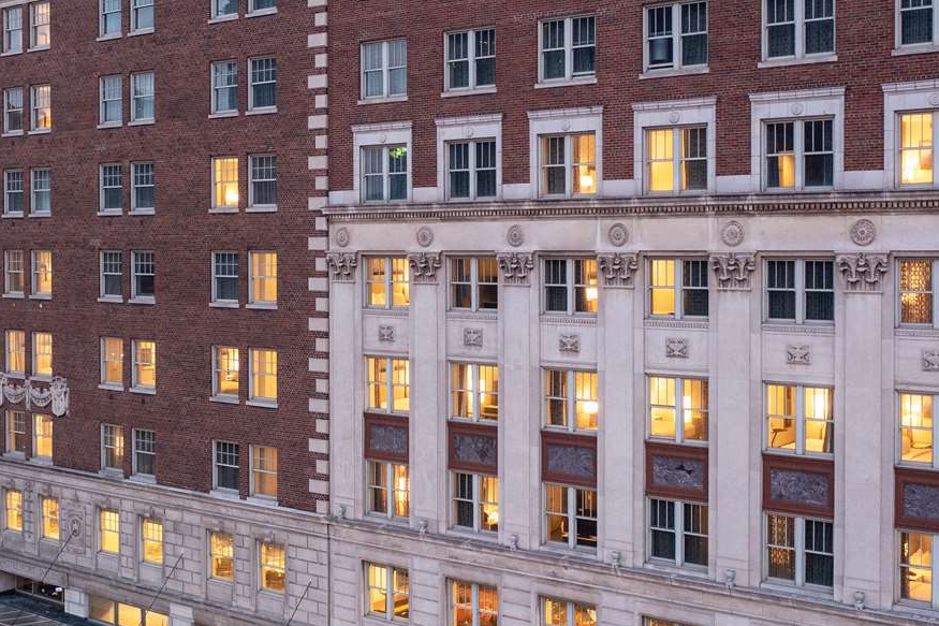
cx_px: 425
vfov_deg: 28.0
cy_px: 280
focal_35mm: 48
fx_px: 1252
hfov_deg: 41.1
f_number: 2.8
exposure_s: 1/60
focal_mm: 10.26
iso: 400
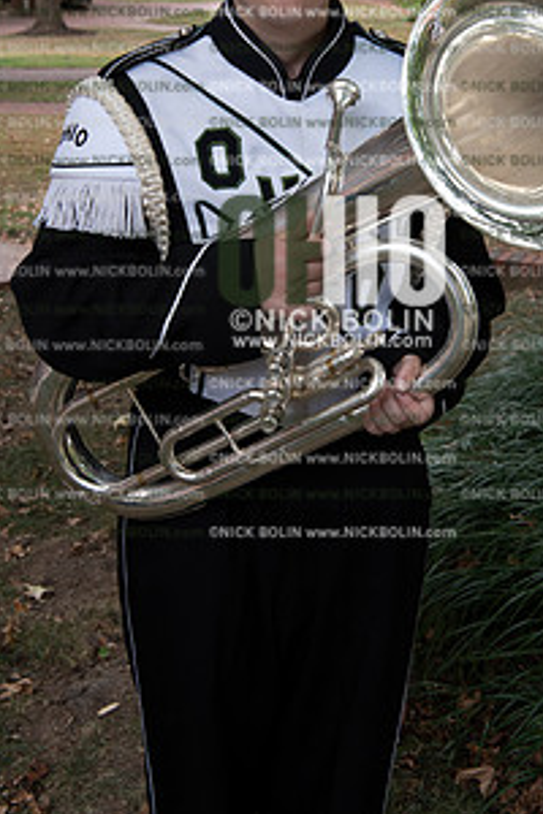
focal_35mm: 63
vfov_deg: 31.6
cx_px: 331
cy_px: 271
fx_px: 1425
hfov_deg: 21.5
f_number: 8
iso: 500
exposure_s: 1/100
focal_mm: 42
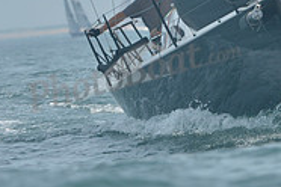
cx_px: 320
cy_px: -26
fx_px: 6096
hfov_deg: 2.6
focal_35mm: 781
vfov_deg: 1.8
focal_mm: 250
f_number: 8
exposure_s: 1/1000
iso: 280
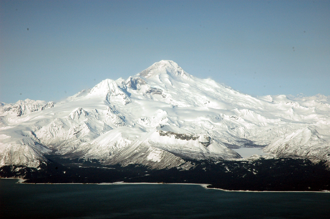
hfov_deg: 19.5
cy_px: 110
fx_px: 962
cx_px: 165
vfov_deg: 13.0
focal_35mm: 105
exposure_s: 1/800
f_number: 14
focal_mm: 70
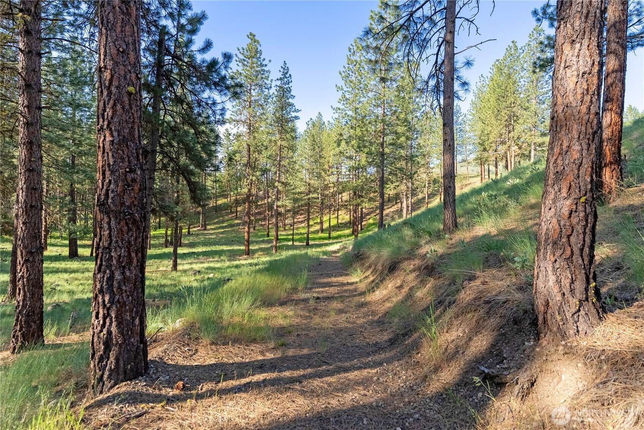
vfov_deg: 68.0
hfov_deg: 90.6
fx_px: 319
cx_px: 322
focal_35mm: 18
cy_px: 215
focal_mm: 17.8
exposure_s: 1/2000
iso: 100
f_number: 5.6
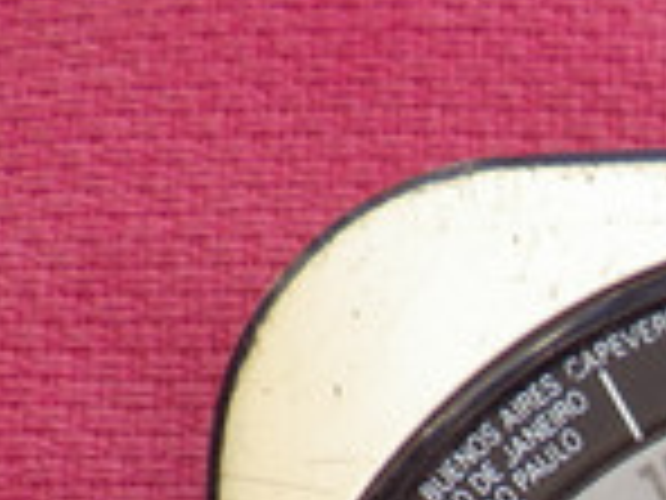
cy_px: 946
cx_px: 994
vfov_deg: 11.3
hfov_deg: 15.1
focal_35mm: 121
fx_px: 2328
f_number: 3.5
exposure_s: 1/60
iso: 125
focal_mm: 5
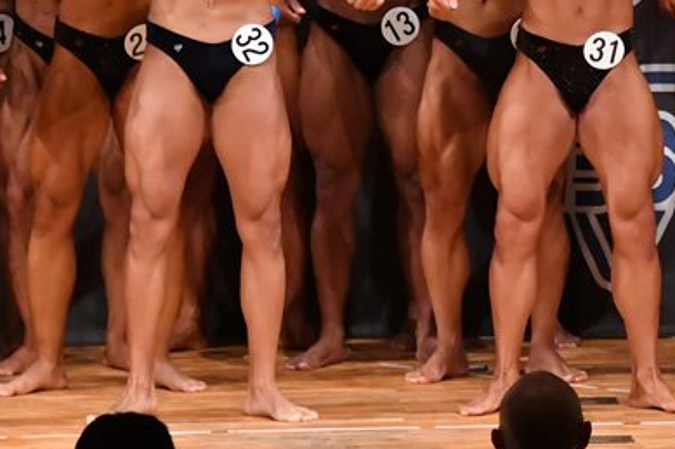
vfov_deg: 2.7
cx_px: 539
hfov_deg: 4.1
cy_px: 83
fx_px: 9520
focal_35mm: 508
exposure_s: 1/400
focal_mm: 170
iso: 11400
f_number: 5.6
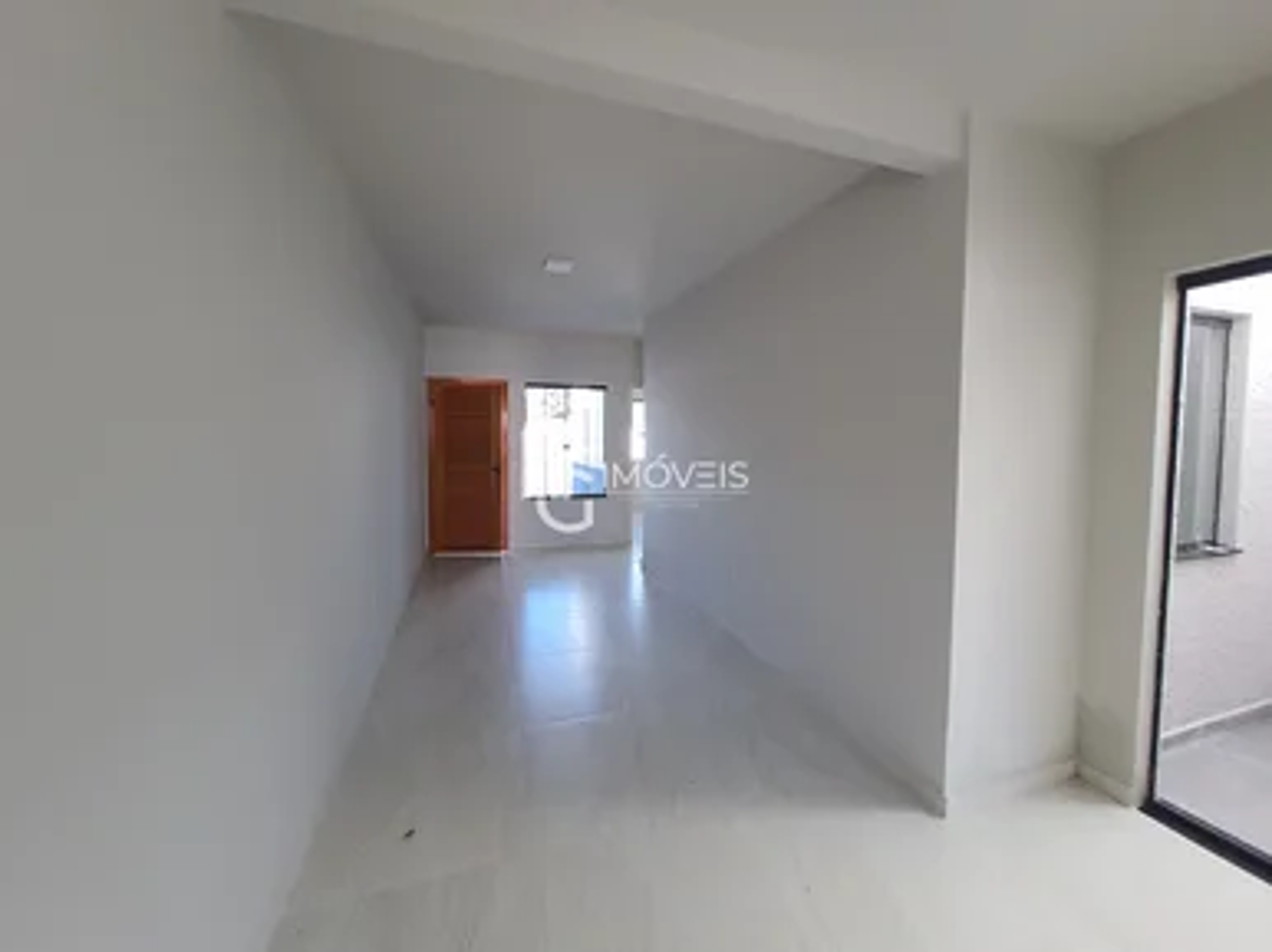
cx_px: 636
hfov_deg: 106.2
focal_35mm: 13
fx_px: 477
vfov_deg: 89.9
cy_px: 476
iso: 64
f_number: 2.2
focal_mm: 1.74
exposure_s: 1/60
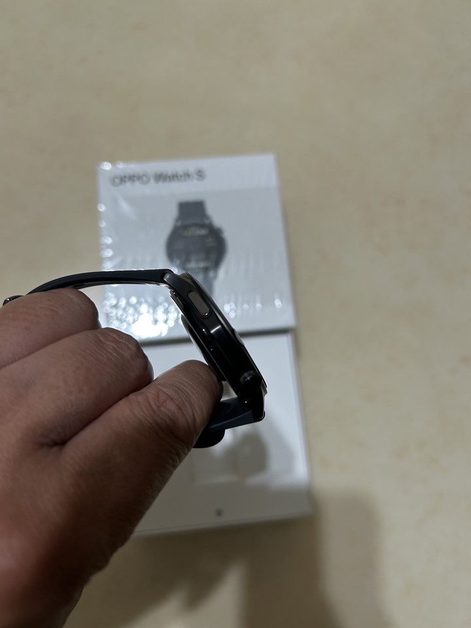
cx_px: 236
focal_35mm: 26
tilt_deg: -78.3
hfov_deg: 53.1
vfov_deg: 67.3
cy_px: 314
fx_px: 472
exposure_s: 1/60
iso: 80
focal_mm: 5.7
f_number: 1.5
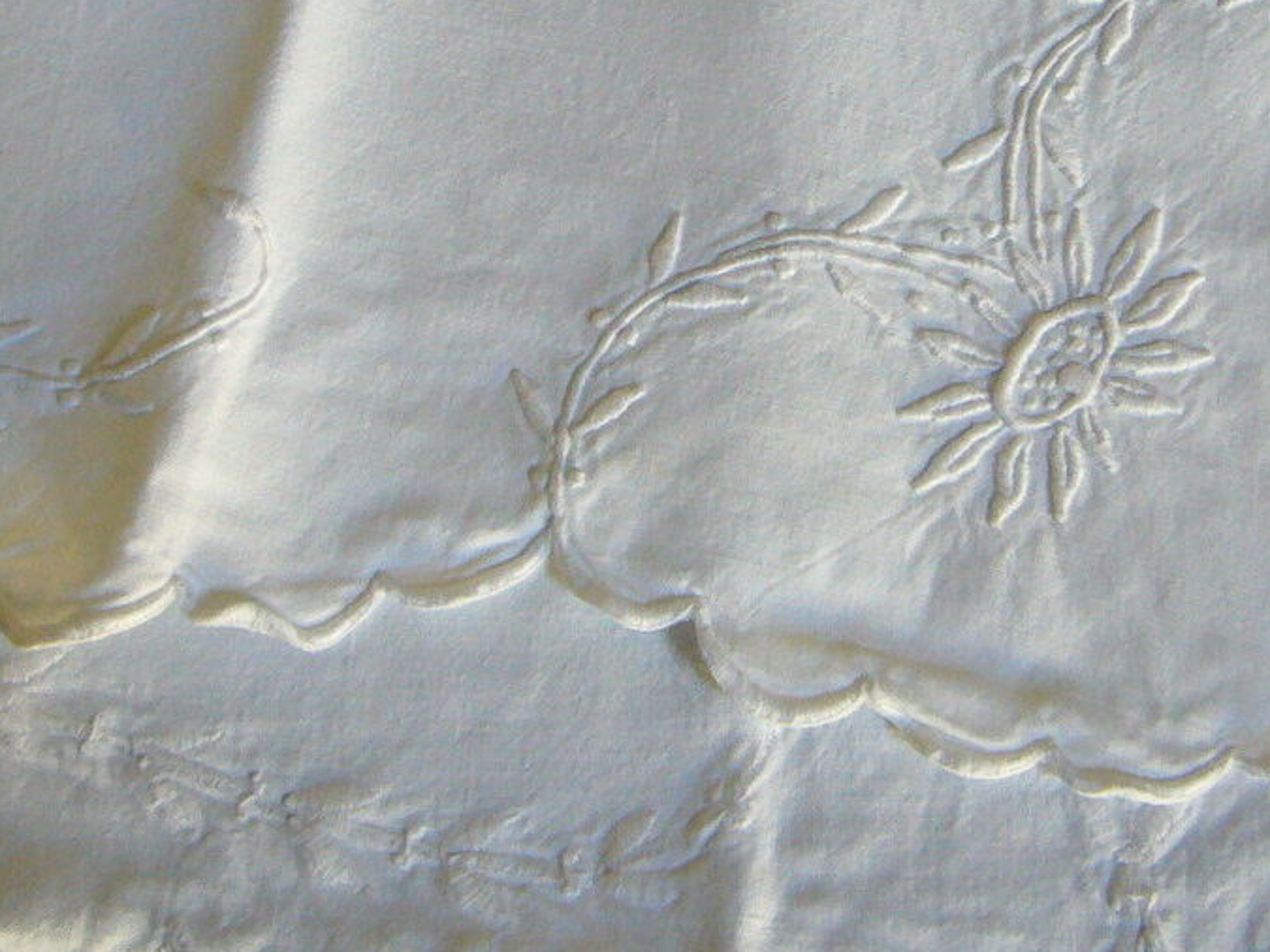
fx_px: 3045
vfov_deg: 17.6
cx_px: 779
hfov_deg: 23.5
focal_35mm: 83
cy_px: 171
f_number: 2.8
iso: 200
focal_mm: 5.8
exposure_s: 1/8
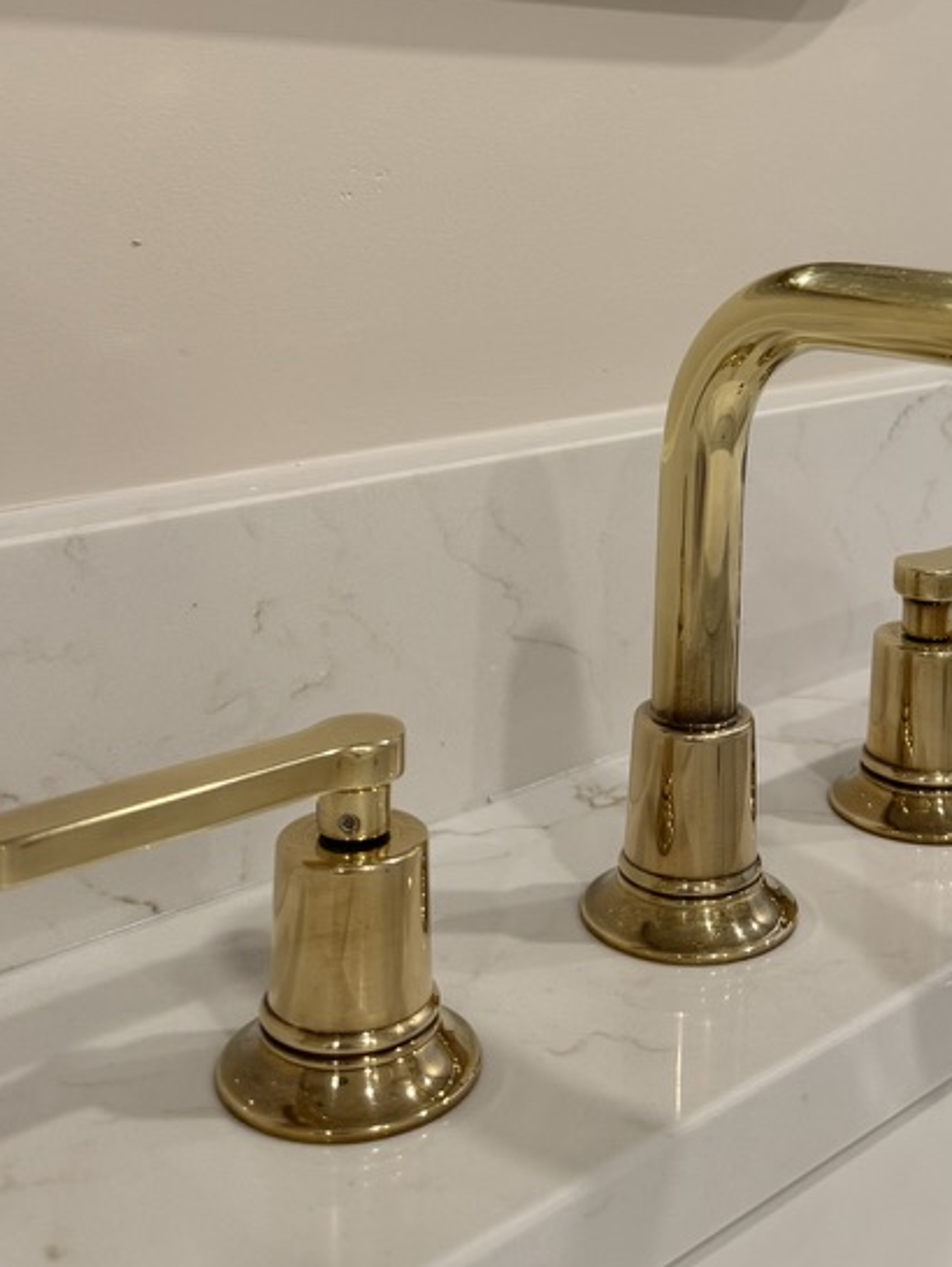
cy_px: 230
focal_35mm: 45
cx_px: 680
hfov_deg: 31.8
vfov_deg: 40.1
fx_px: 1649
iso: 160
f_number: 1.78
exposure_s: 1/120
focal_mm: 6.76
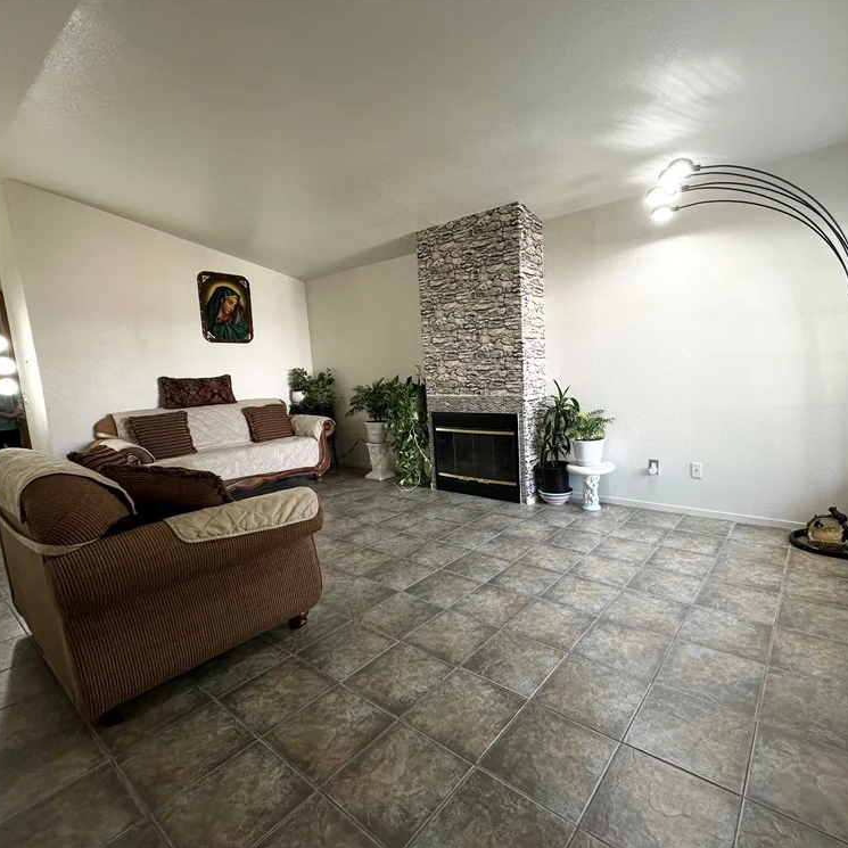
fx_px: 471
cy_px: 430
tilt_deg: -7.8
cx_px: 463
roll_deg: +2.9
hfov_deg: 83.7
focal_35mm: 17
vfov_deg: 84.0
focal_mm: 2.22
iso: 160
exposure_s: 1/120
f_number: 2.2
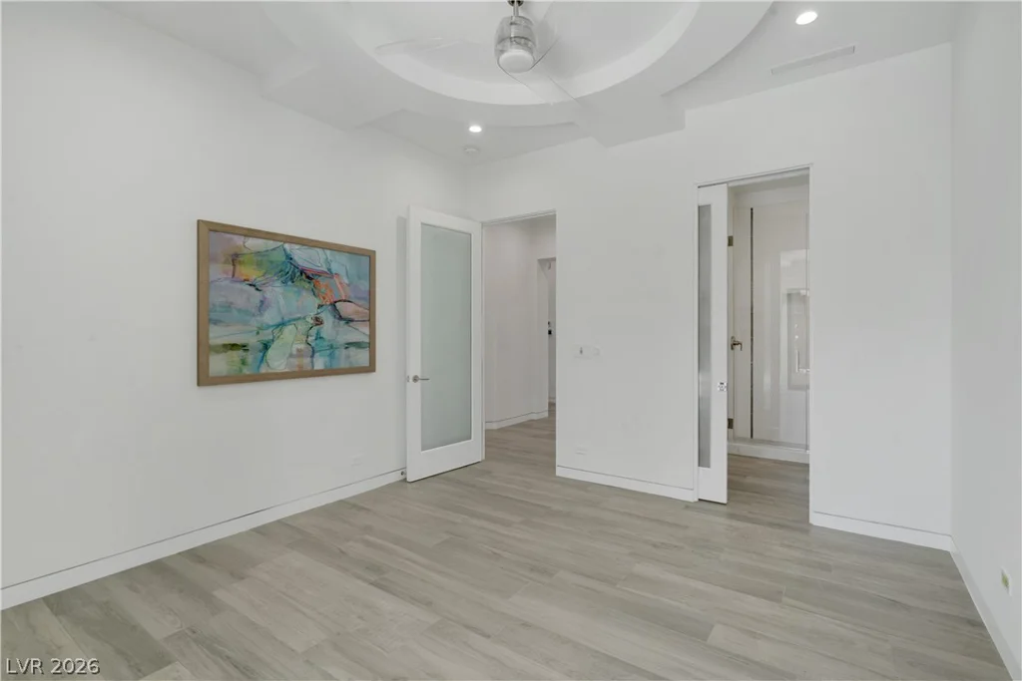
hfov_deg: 96.7
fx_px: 454
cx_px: 511
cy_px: 340
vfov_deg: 73.8
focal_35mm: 16
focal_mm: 16
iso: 500
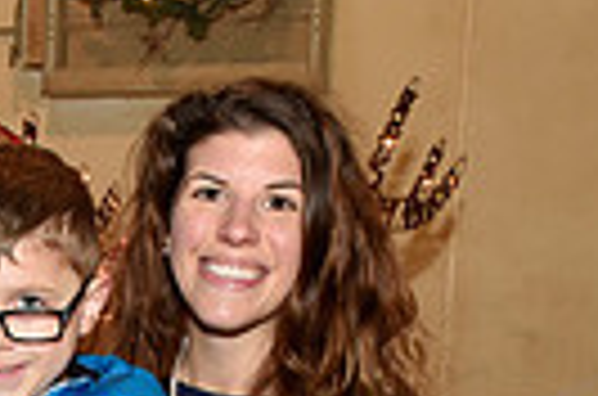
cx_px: -45
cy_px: 668
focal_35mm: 105
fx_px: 1740
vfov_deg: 12.1
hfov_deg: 18.8
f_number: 8
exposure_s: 1/60
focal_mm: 24
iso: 1600
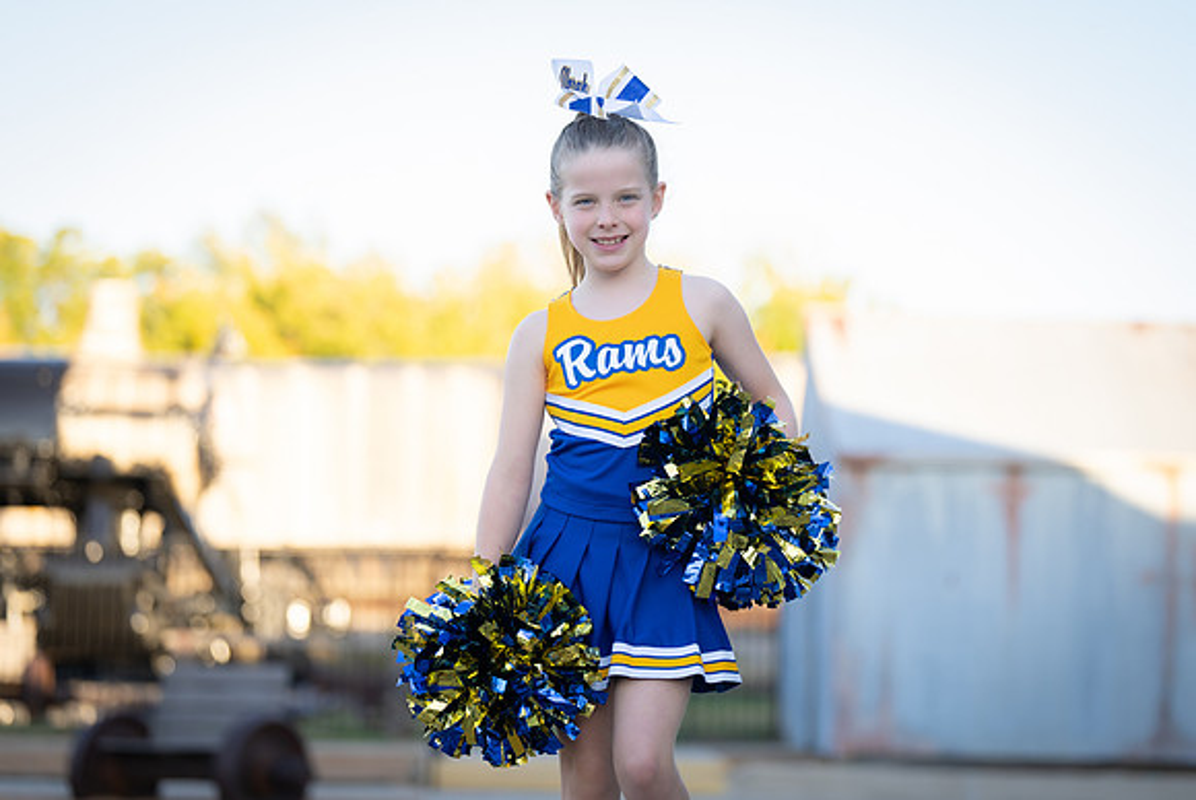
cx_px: 631
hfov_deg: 18.1
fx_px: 3759
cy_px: 381
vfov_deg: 12.1
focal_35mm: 113
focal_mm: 104
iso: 125
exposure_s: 1/320
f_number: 2.8
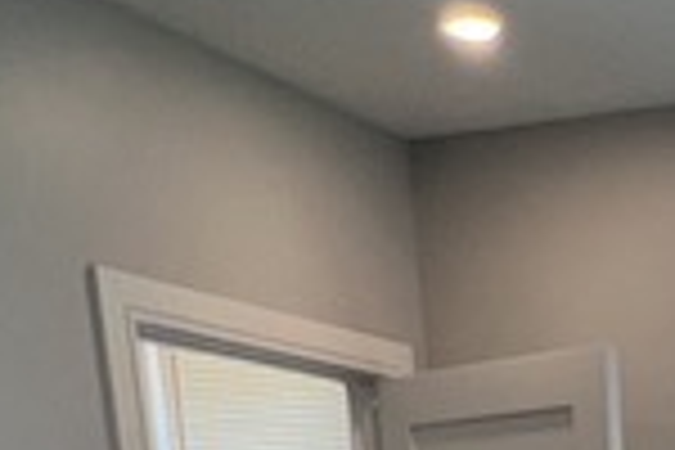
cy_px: 994
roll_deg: +0.0
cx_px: 878
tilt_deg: -13.4
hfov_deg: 24.5
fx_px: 1350
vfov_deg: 14.4
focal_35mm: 72
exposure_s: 1/120
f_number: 1.8
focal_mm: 1.57
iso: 80
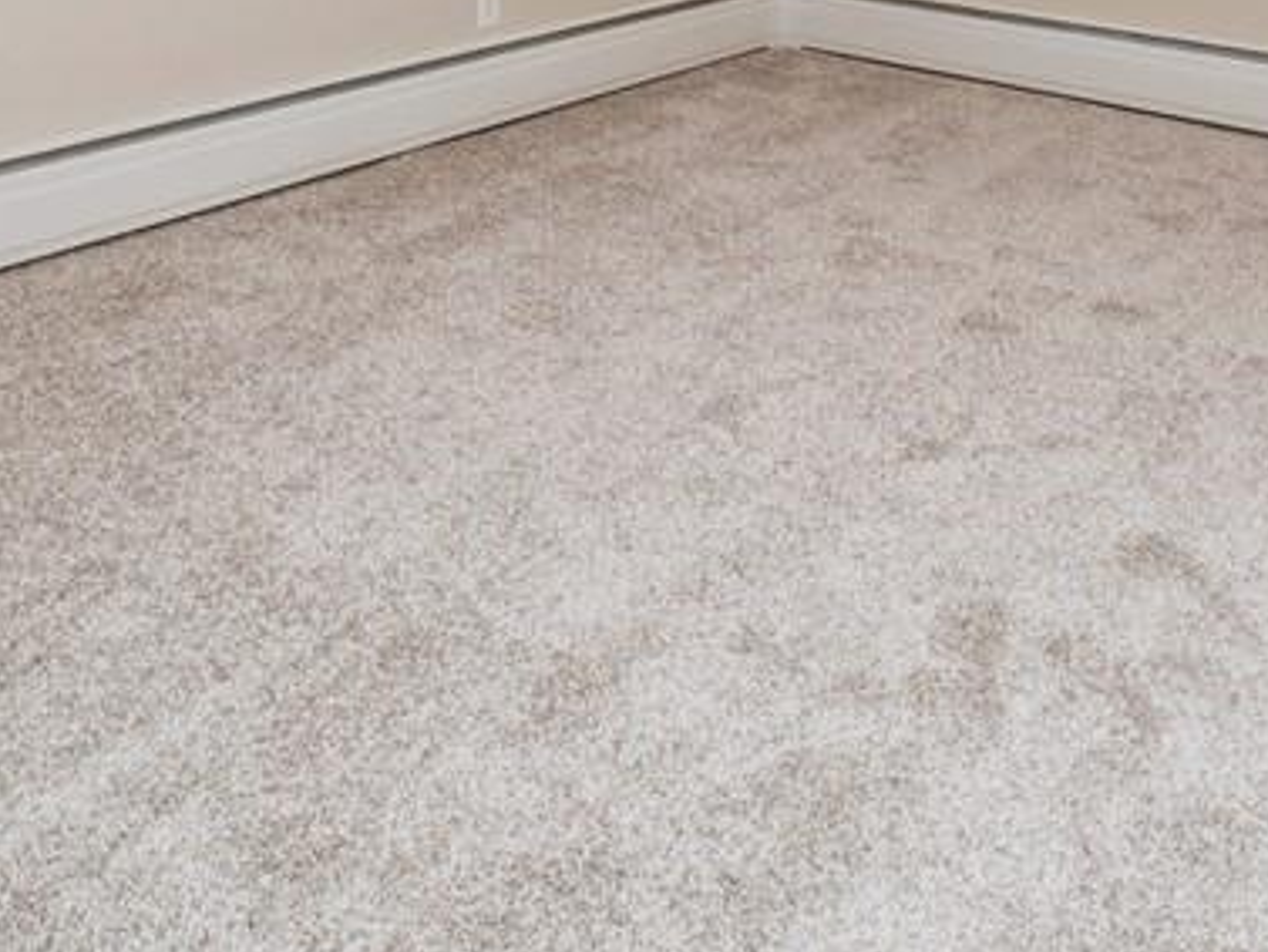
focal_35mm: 38
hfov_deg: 48.8
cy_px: -252
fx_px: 1392
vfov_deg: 30.6
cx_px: 720
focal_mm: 7
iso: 200
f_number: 8
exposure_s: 1/25
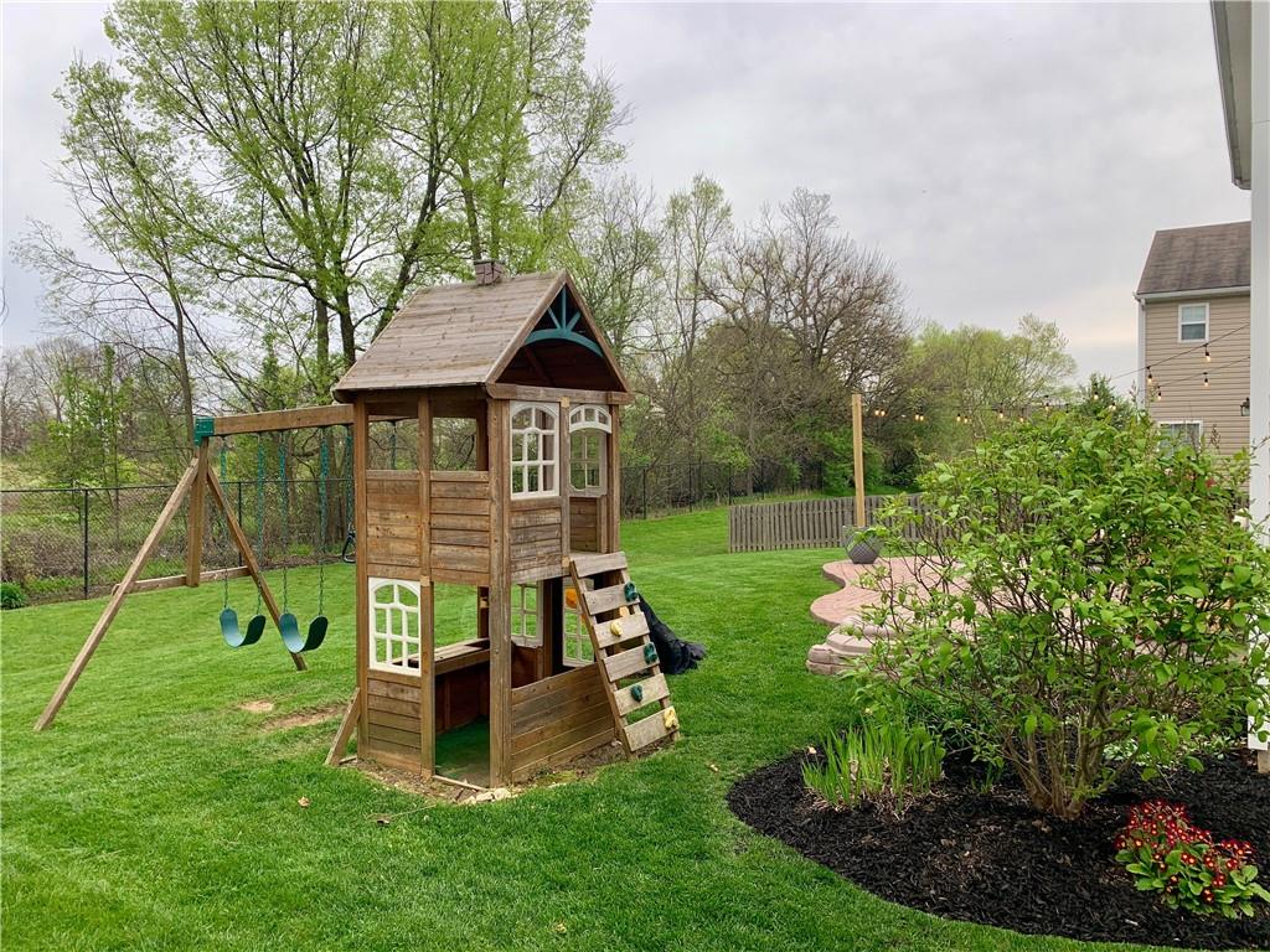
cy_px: 476
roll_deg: -0.2
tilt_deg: -2.0
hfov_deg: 67.3
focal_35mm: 26
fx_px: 954
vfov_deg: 53.1
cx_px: 635
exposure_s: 1/227
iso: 25
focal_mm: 4.25
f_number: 1.8
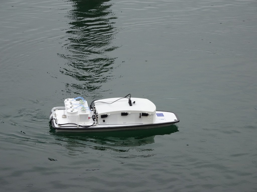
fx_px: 973
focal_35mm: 131
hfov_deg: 15.1
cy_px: 96
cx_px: 128
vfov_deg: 11.3
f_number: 5.6
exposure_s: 1/160
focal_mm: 22.38
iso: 125
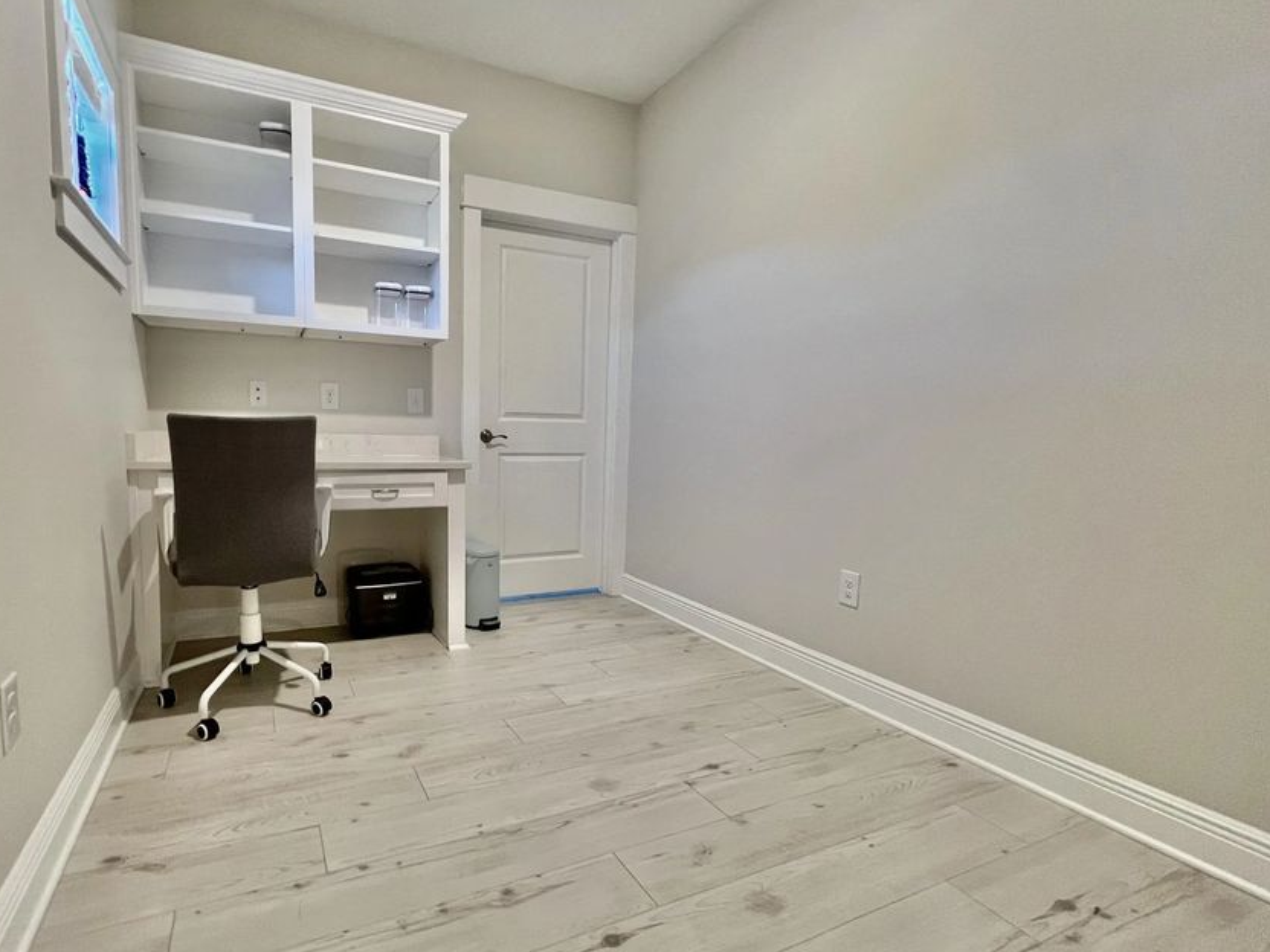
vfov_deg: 78.0
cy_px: 500
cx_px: 542
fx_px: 587
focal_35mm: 16
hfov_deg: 93.8
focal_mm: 1.57
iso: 250
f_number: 1.8
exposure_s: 1/60
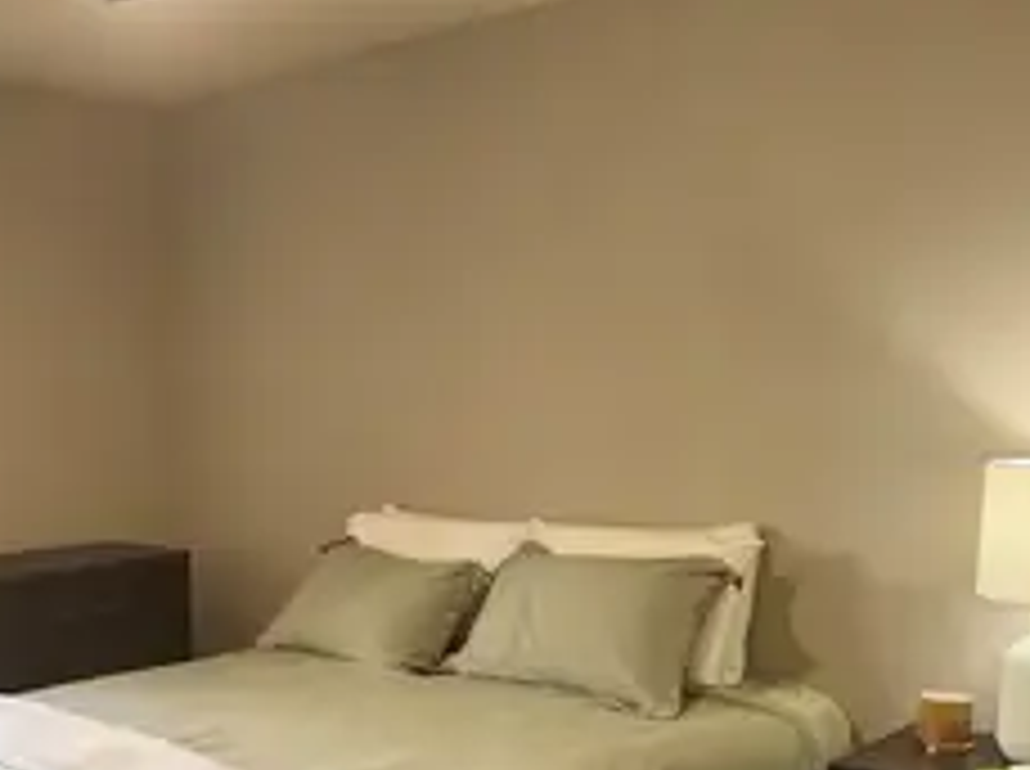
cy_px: 621
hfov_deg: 43.0
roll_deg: +0.9
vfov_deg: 33.2
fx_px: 1248
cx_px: 220
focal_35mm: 42
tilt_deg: -11.0
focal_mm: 6.76
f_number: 1.78
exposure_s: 1/60
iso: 125
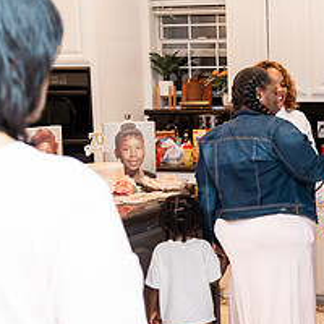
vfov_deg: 25.0
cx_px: 397
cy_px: 164
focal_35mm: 69
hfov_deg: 22.8
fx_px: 731
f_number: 2.8
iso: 1000
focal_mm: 28
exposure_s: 1/200
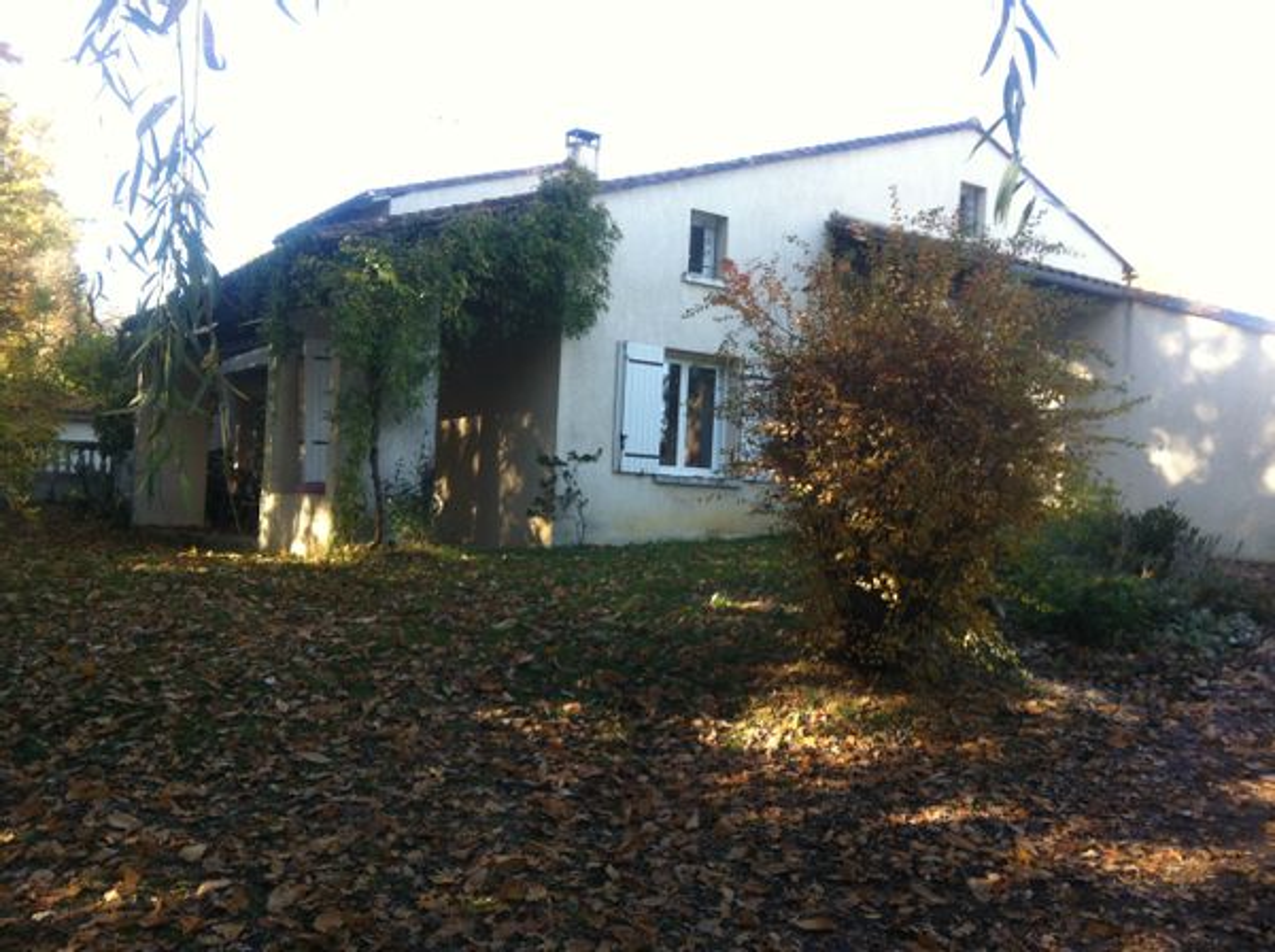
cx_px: 638
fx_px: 1287
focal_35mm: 35
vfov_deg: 40.6
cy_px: 476
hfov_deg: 52.7
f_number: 2.8
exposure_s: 1/126
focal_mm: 3.85
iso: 80
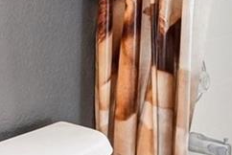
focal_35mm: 99
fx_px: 639
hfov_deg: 20.1
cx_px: 14
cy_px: -63
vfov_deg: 13.2
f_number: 8
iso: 800
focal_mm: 10
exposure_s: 1/13
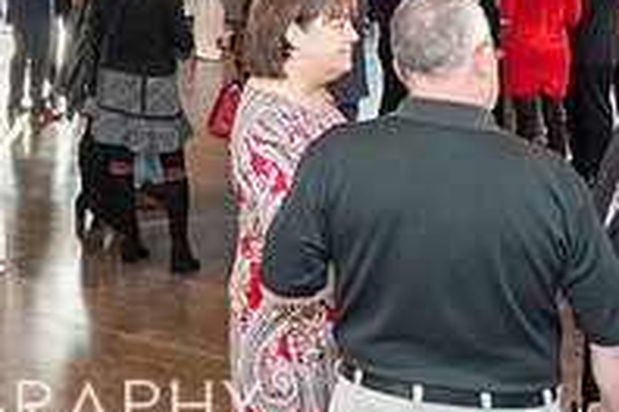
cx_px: -189
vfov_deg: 17.4
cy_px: -136
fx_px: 1255
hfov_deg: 24.2
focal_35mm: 73
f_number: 4
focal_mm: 24
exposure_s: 1/250
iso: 640
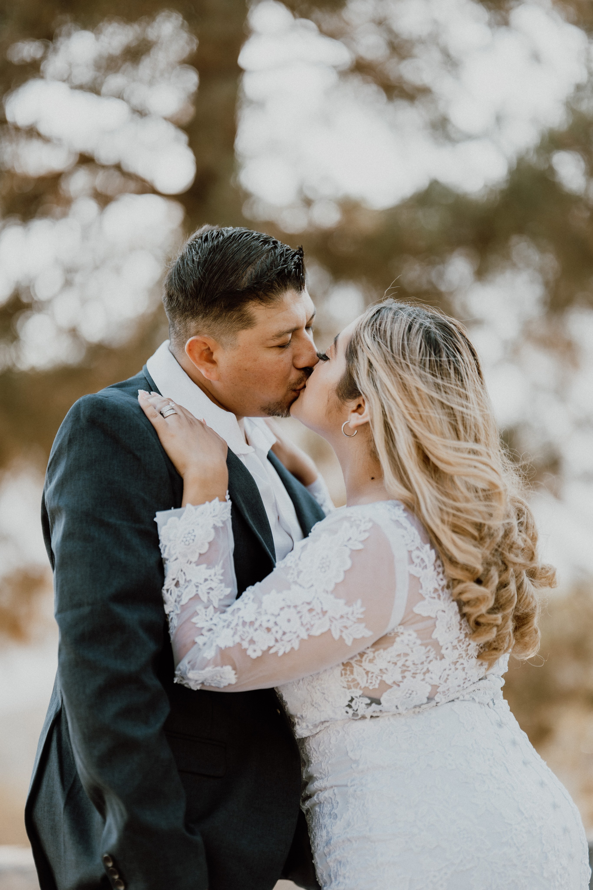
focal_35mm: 85
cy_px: 445
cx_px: 296
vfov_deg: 23.9
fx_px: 2100
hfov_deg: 16.1
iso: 100
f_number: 1.4
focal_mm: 85
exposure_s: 1/640
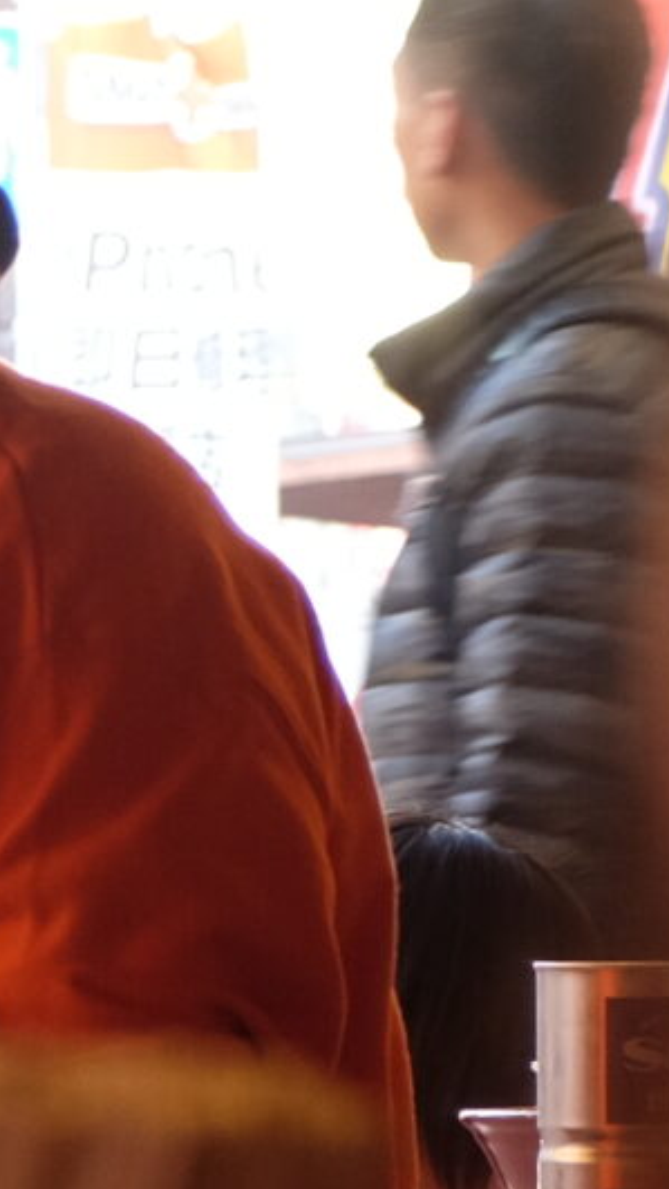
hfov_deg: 2.8
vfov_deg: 5.2
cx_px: -1951
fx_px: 13203
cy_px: 740
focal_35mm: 419
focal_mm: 55
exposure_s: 1/60
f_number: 4
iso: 400
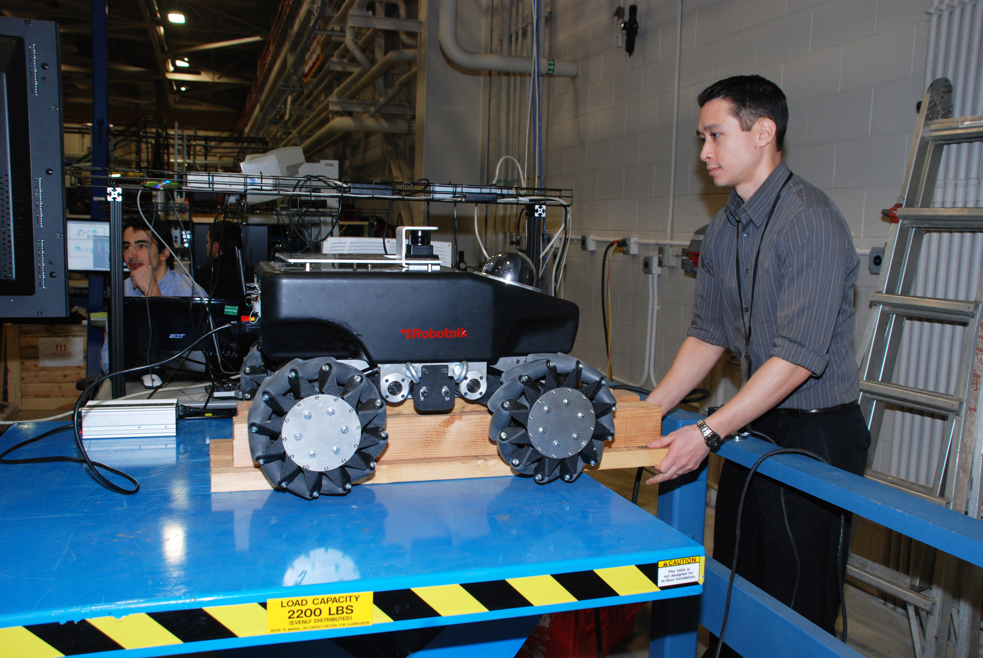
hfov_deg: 57.2
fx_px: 902
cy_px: 329
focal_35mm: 33
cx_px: 492
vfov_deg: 40.1
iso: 400
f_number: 5.6
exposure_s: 1/60
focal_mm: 22
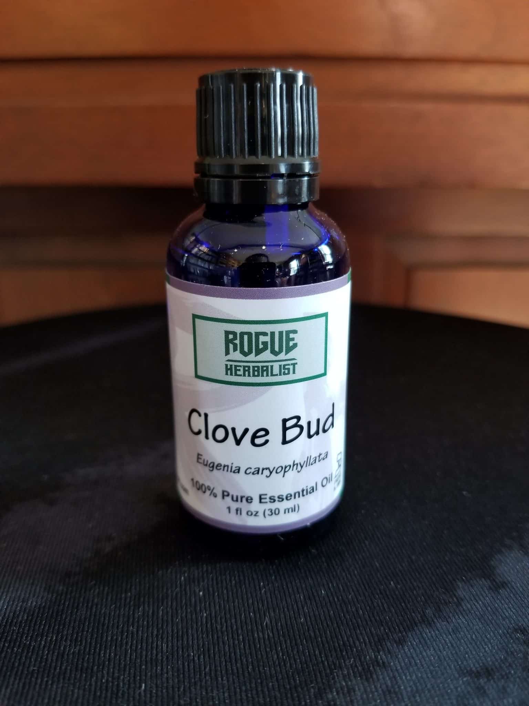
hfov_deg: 53.1
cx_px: 264
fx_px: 530
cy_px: 353
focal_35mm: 26
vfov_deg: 67.3
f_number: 1.7
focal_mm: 4.25
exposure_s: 1/28
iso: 200
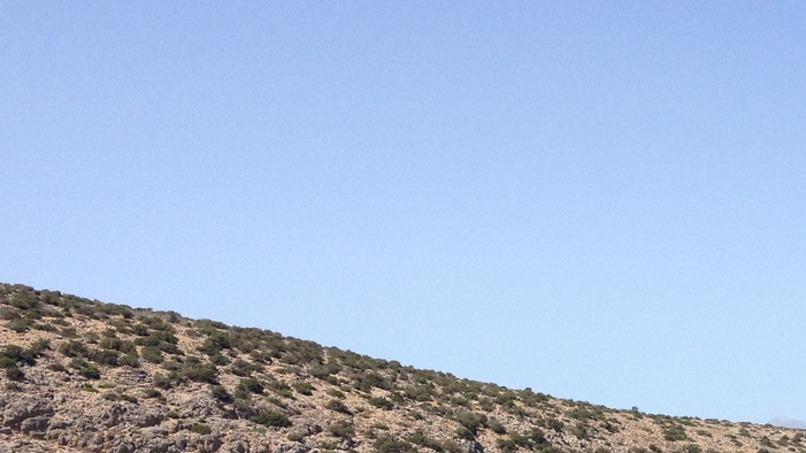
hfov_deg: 23.8
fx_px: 1859
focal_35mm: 87
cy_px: 531
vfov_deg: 13.5
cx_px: 715
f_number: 2.4
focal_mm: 4.28
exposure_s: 1/1534
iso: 50
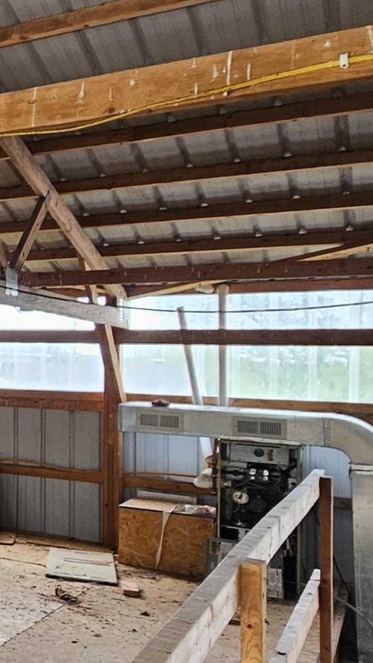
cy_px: 342
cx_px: -427
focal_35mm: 44
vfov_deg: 46.4
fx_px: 774
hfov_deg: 17.1
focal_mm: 2.2
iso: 64
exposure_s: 1/60
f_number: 2.2
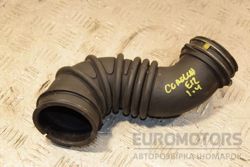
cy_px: 84
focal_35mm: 72
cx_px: 125
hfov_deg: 28.1
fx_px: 500
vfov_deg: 18.9
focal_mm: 48
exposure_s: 1/160
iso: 800
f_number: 4.8
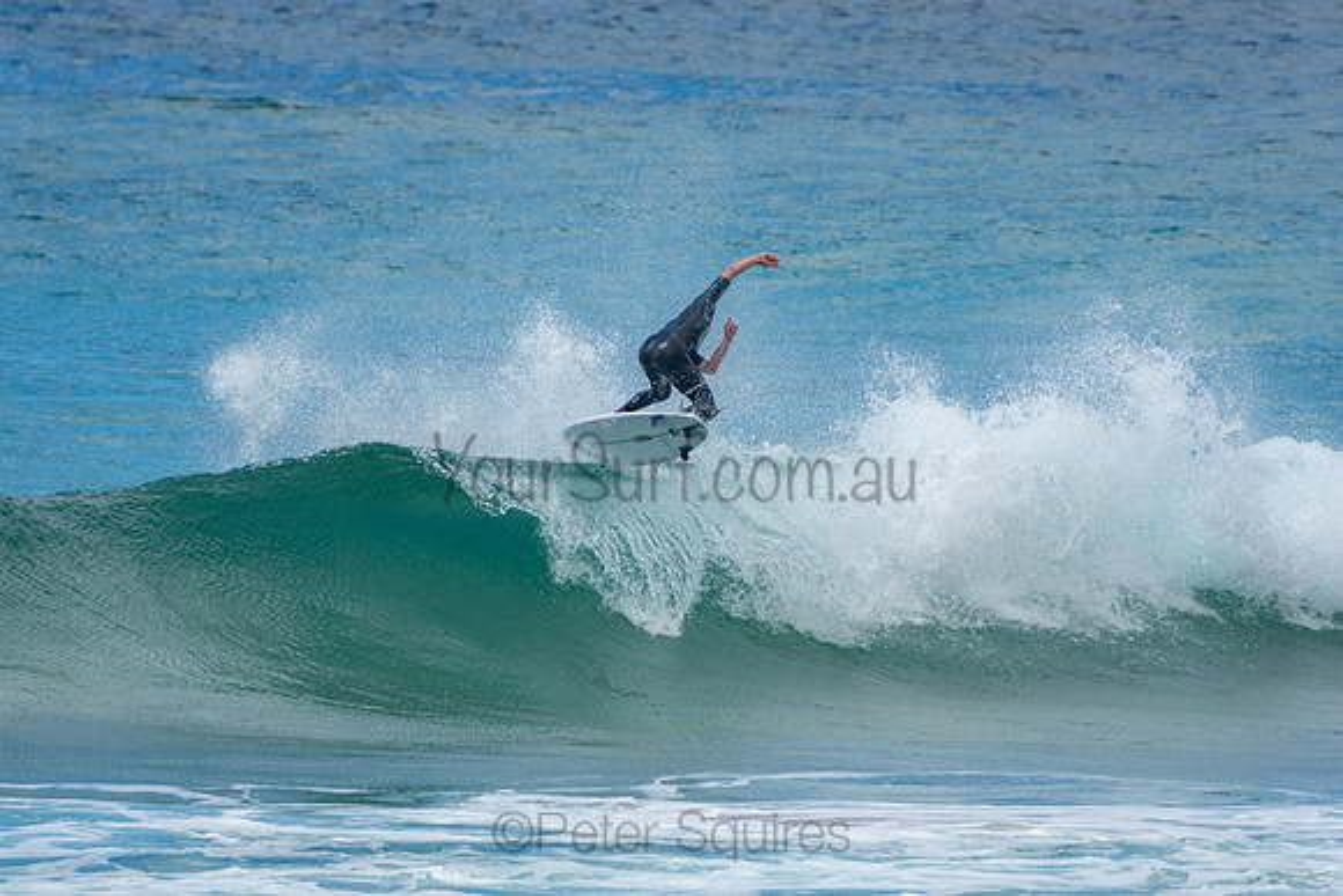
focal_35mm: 600
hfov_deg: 3.4
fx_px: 22388
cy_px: 448
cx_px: 672
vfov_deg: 2.3
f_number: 5.6
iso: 220
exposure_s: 1/1250
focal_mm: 400
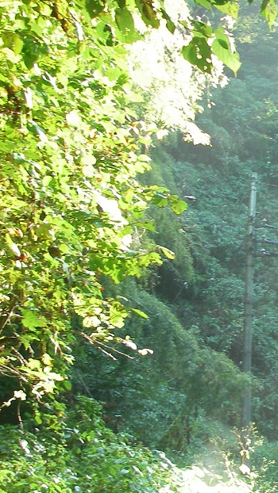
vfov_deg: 30.4
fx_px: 904
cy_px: 307
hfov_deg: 16.2
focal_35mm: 69
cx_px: 394
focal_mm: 6.3
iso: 100
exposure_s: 1/50
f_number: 3.3
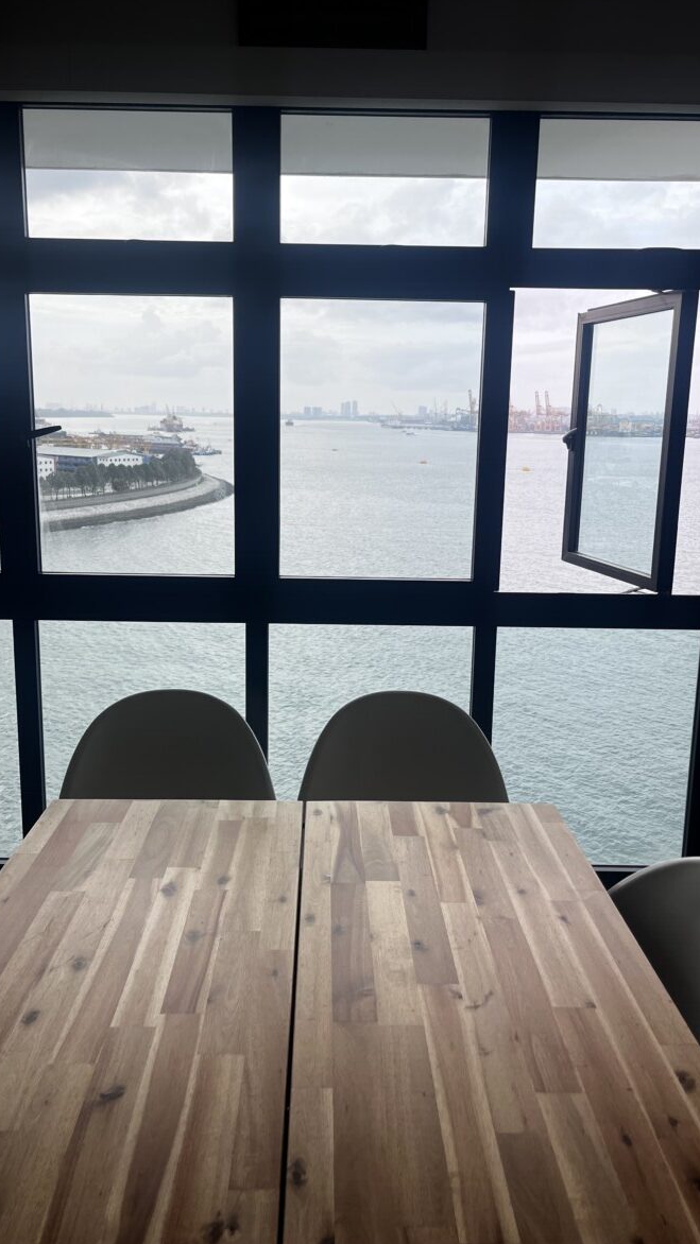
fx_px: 957
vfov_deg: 66.1
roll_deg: -1.4
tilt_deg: -10.8
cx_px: 332
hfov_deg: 40.2
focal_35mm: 29
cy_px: 609
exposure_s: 1/449
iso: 50
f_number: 1.6
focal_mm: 5.1
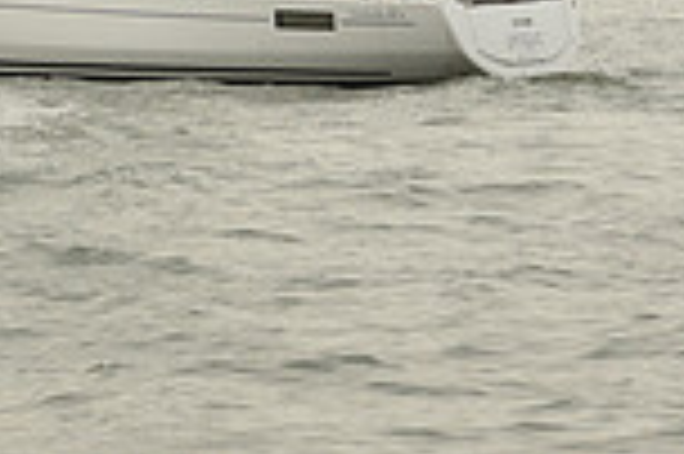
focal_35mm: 427
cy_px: -836
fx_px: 8104
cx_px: 38
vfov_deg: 3.2
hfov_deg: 4.8
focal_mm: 112
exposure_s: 1/640
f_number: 11
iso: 250
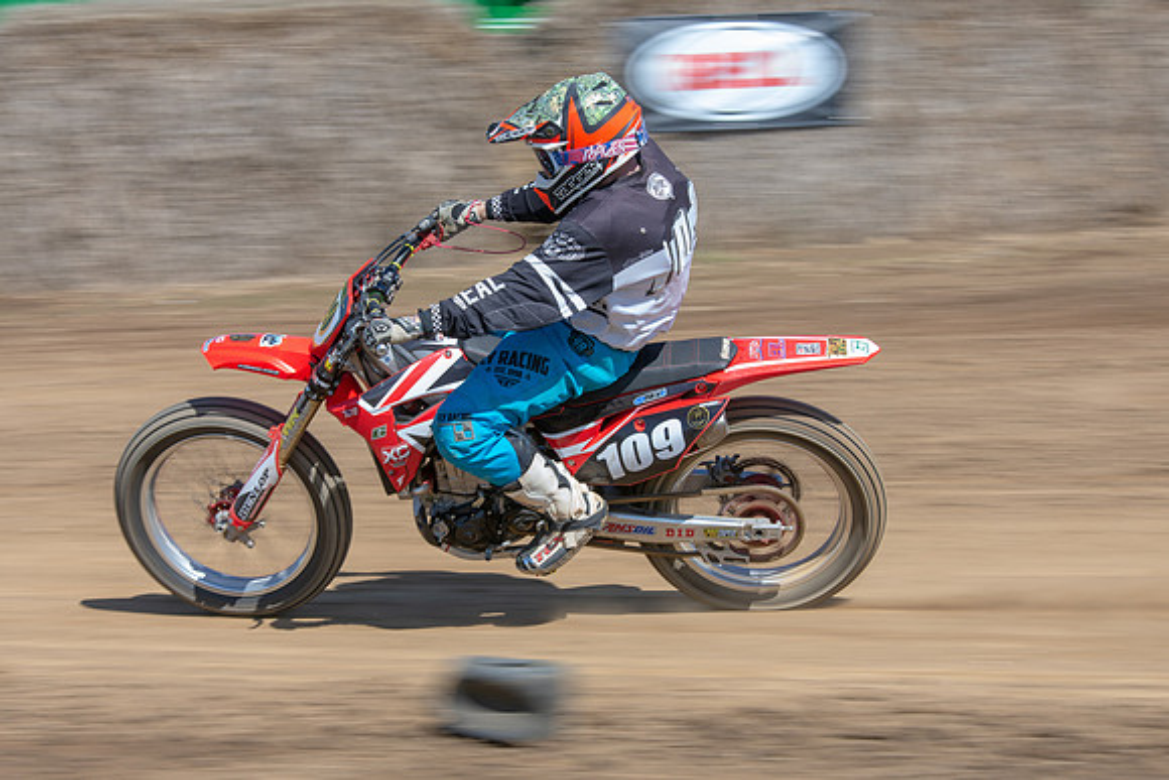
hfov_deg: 15.9
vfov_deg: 10.6
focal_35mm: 129
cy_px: 390
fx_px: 4190
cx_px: 584
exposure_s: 1/160
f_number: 8
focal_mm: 86
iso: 200
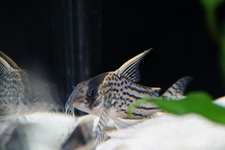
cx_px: 112
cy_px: 75
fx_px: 844
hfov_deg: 15.2
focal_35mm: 135
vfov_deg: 10.2
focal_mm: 90
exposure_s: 1/500
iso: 8000
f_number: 2.8
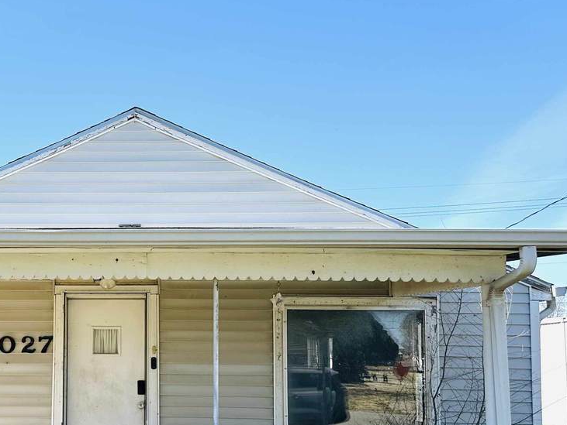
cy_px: 331
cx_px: 104
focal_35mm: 42
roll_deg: -1.5
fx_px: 688
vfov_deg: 33.5
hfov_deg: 42.5
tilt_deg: +3.3
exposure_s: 1/2809
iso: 80
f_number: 1.78
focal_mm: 6.86
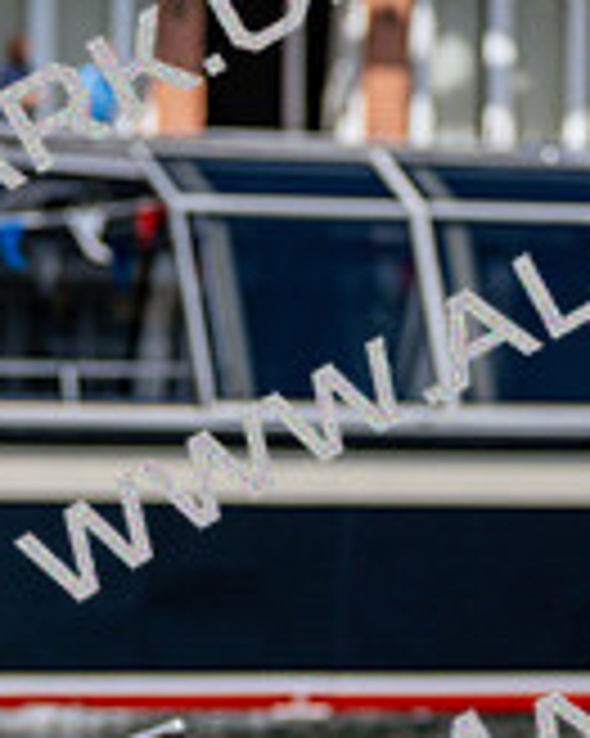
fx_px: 9657
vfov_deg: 4.4
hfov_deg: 3.5
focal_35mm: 442
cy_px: 677
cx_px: -311
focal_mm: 133
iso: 100
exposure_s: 1/1600
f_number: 5
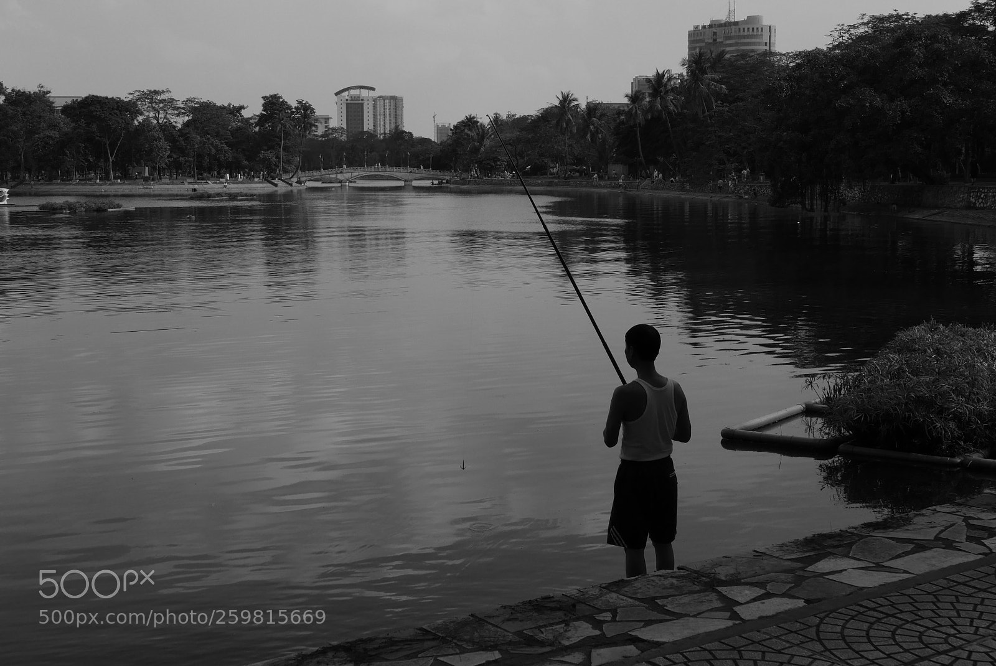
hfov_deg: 39.6
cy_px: 333
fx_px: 1385
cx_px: 498
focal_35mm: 50
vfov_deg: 27.0
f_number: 8
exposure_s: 1/640
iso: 200
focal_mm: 22.7
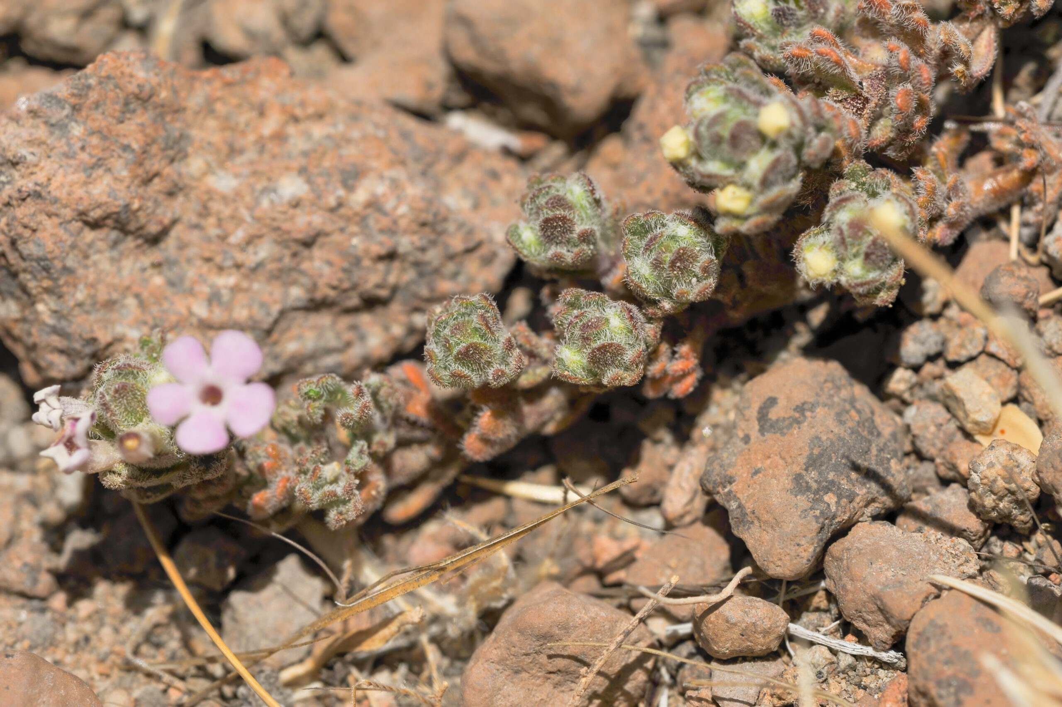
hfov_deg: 10.3
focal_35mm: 200
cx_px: 531
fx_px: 5896
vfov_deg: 6.9
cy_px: 354
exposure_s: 1/1000
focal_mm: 200
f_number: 22
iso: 250
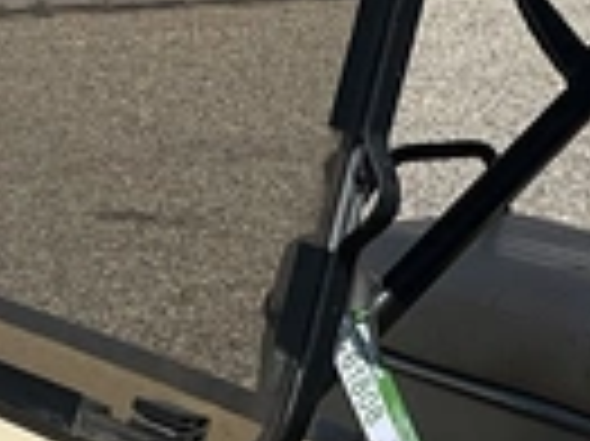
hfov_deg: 11.9
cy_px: 277
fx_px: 2827
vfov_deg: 8.9
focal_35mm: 166
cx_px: 455
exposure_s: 1/3788
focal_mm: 3
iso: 25
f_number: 1.8
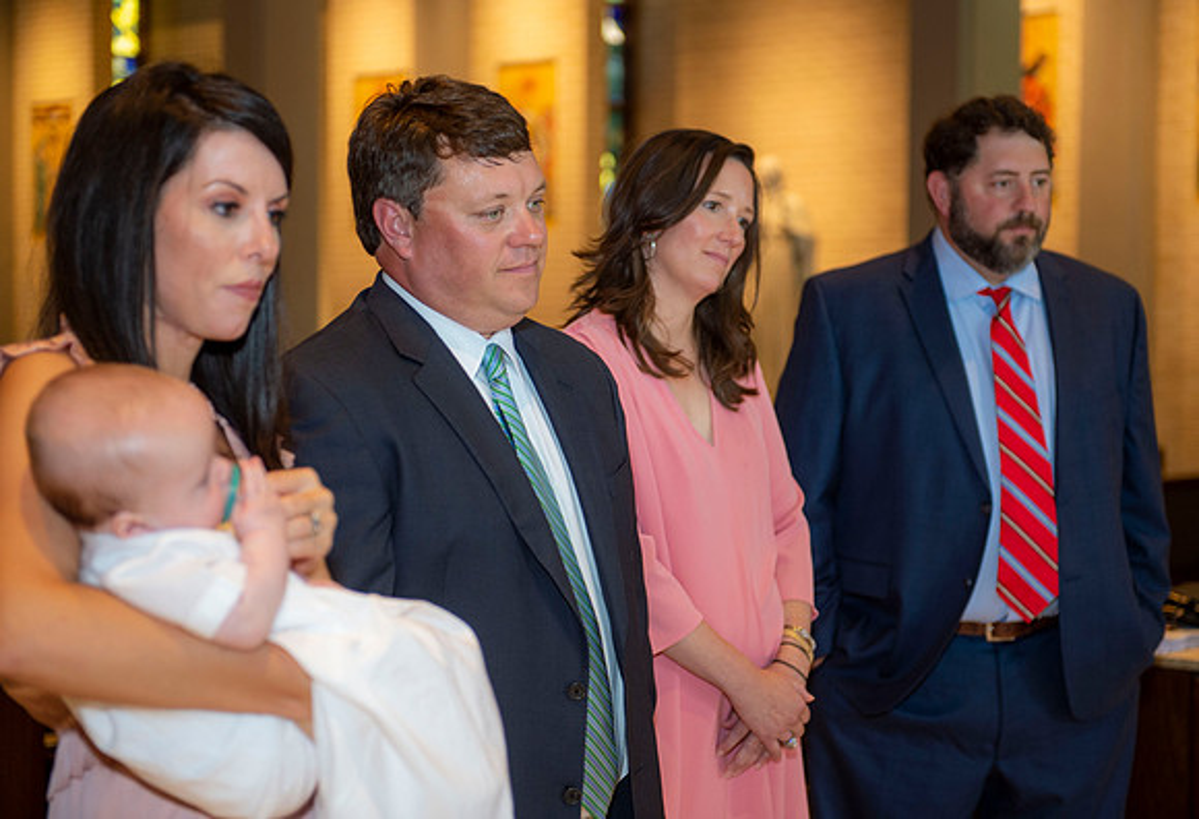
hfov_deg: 28.3
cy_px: 388
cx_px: 638
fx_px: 2375
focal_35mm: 71
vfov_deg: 19.6
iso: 1000
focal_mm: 66
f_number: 2.8
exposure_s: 1/100
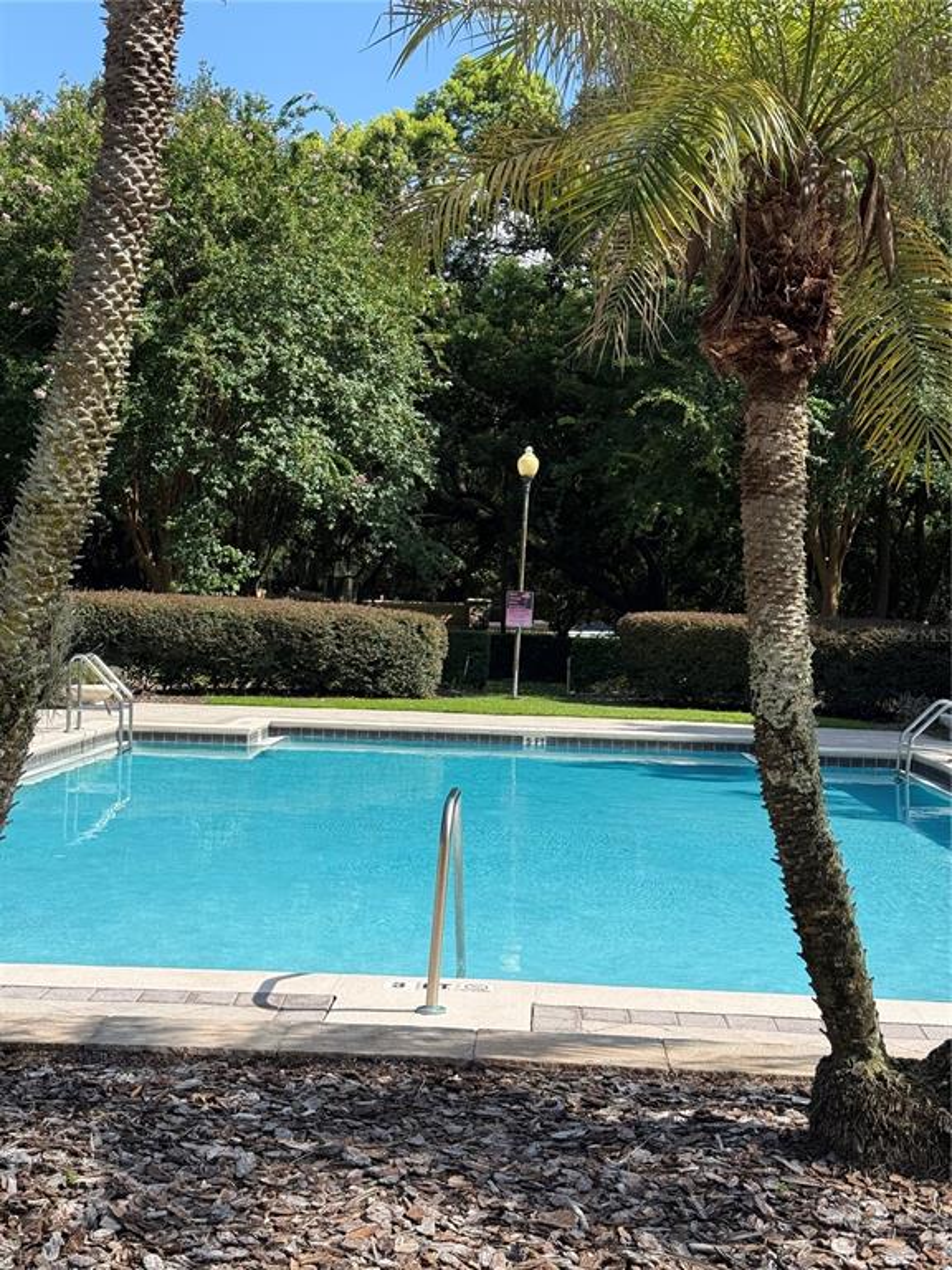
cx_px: 476
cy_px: 635
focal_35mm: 48
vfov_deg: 39.7
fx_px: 1760
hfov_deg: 30.3
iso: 64
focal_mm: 6.76
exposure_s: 1/3226
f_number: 1.78
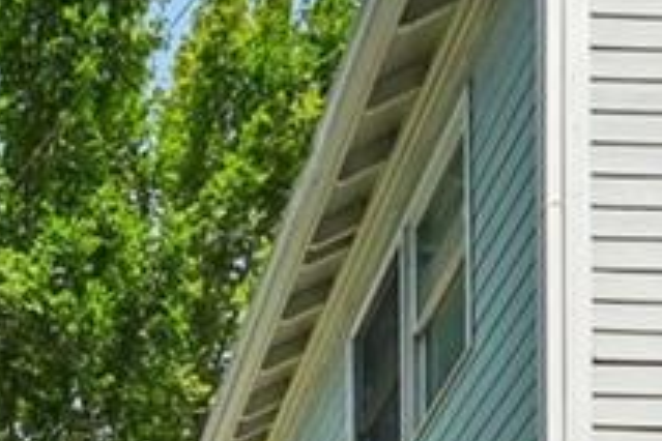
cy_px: 551
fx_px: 1460
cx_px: -99
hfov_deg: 23.6
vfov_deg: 16.4
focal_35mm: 79
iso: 800
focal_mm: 16.5
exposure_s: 1/1000
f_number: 8
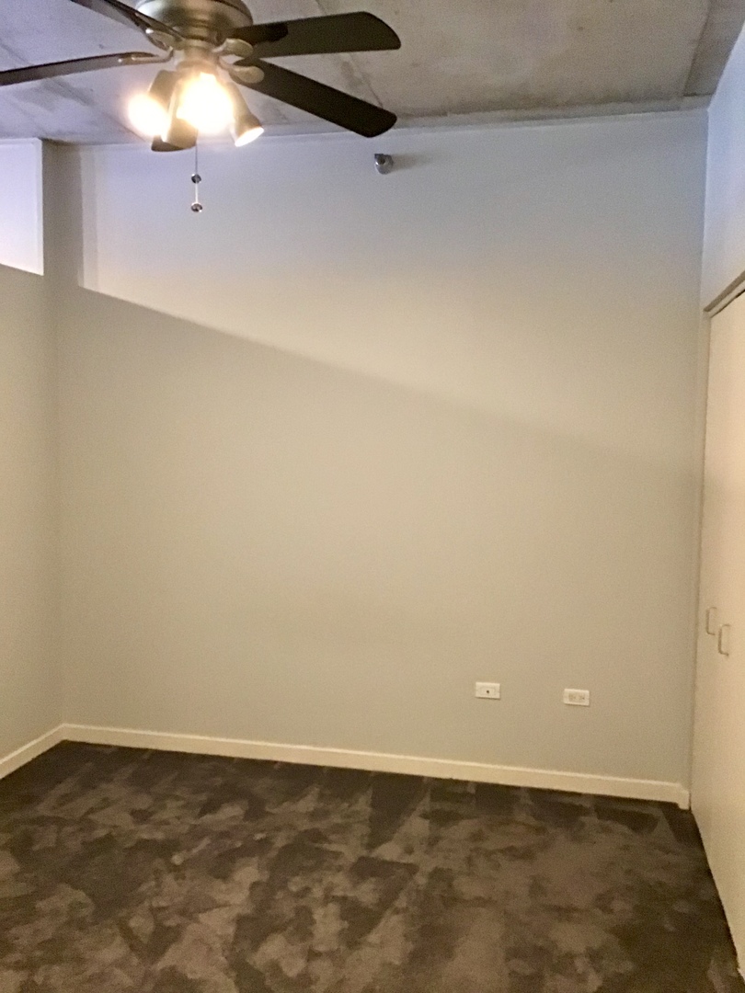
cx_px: 372
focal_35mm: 31
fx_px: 890
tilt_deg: -5.0
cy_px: 496
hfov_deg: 45.4
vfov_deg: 58.4
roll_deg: +0.1
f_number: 2.4
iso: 250
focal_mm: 3.3
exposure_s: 1/15
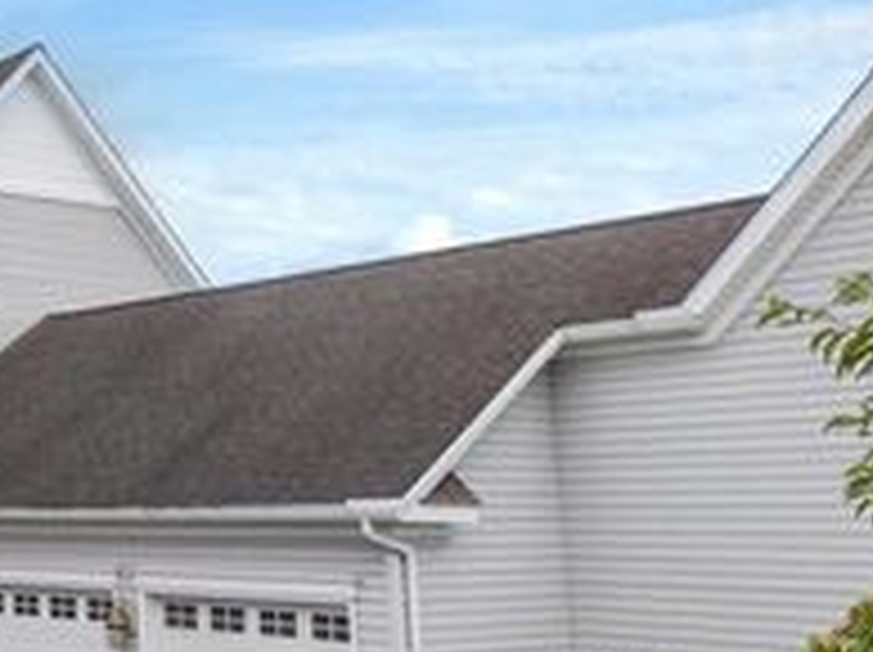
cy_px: 299
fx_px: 1562
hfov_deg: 26.8
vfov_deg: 23.6
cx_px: -238
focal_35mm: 62
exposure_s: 1/400
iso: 200
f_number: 1.8
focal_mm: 8.67
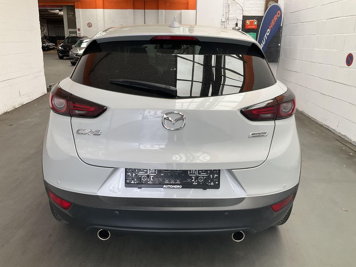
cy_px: 134
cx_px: 178
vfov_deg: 48.2
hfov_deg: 61.7
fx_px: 298
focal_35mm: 29
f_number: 1.8
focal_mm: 3
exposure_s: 1/122
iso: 64
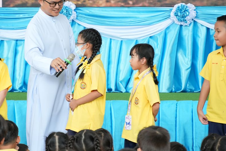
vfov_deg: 6.0
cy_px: 73
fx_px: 1430
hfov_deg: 9.0
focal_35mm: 228
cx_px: 87
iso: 1000
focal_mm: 105
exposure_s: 1/125
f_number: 5.6
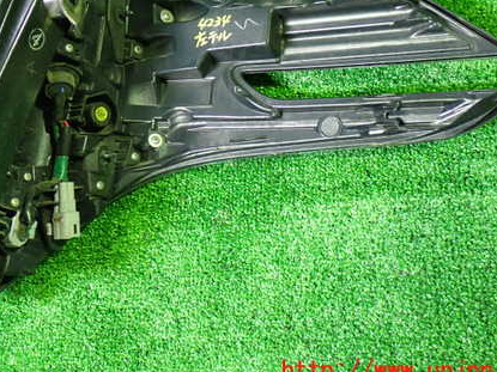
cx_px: 193
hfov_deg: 34.8
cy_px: 117
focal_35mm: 55
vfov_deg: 26.4
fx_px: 789
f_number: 2.7
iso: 800
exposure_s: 1/25
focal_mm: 6.83
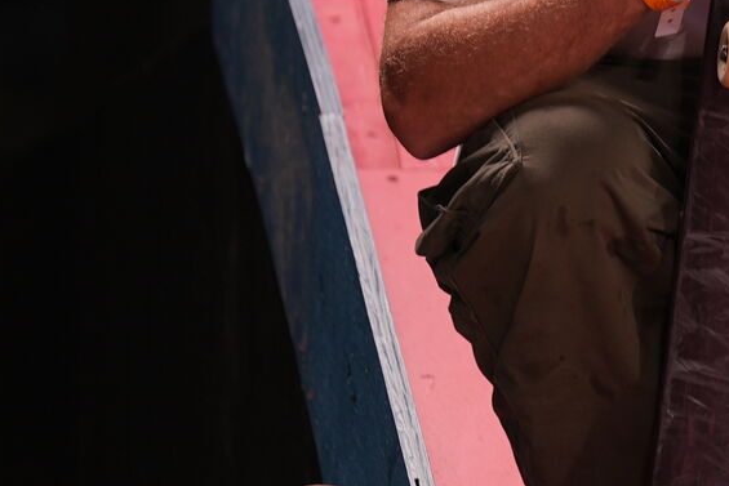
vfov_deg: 2.2
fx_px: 12902
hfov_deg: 3.2
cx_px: 864
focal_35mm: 637
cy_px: -37
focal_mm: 200
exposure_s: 1/80
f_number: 2.8
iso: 200
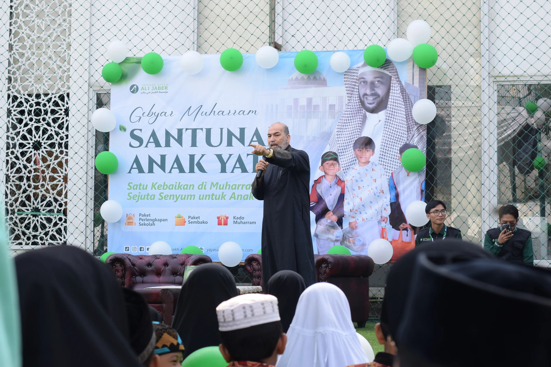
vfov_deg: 18.2
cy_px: 184
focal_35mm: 75
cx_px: 276
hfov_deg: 27.0
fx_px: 1148
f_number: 7.1
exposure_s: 1/200
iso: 250
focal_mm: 50
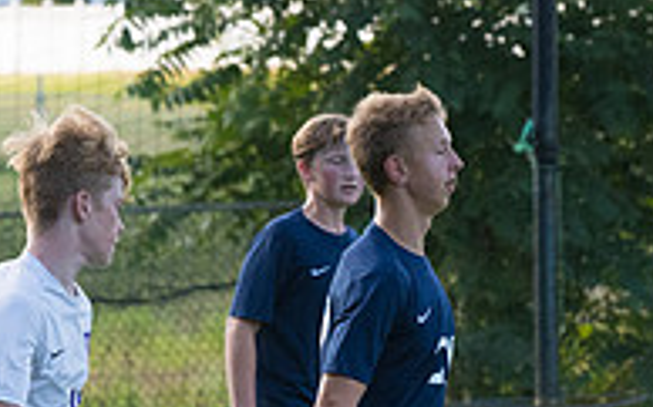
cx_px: 384
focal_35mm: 614
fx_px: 10921
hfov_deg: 3.4
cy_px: 363
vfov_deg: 2.1
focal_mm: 135
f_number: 5.6
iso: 1000
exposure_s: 1/1600
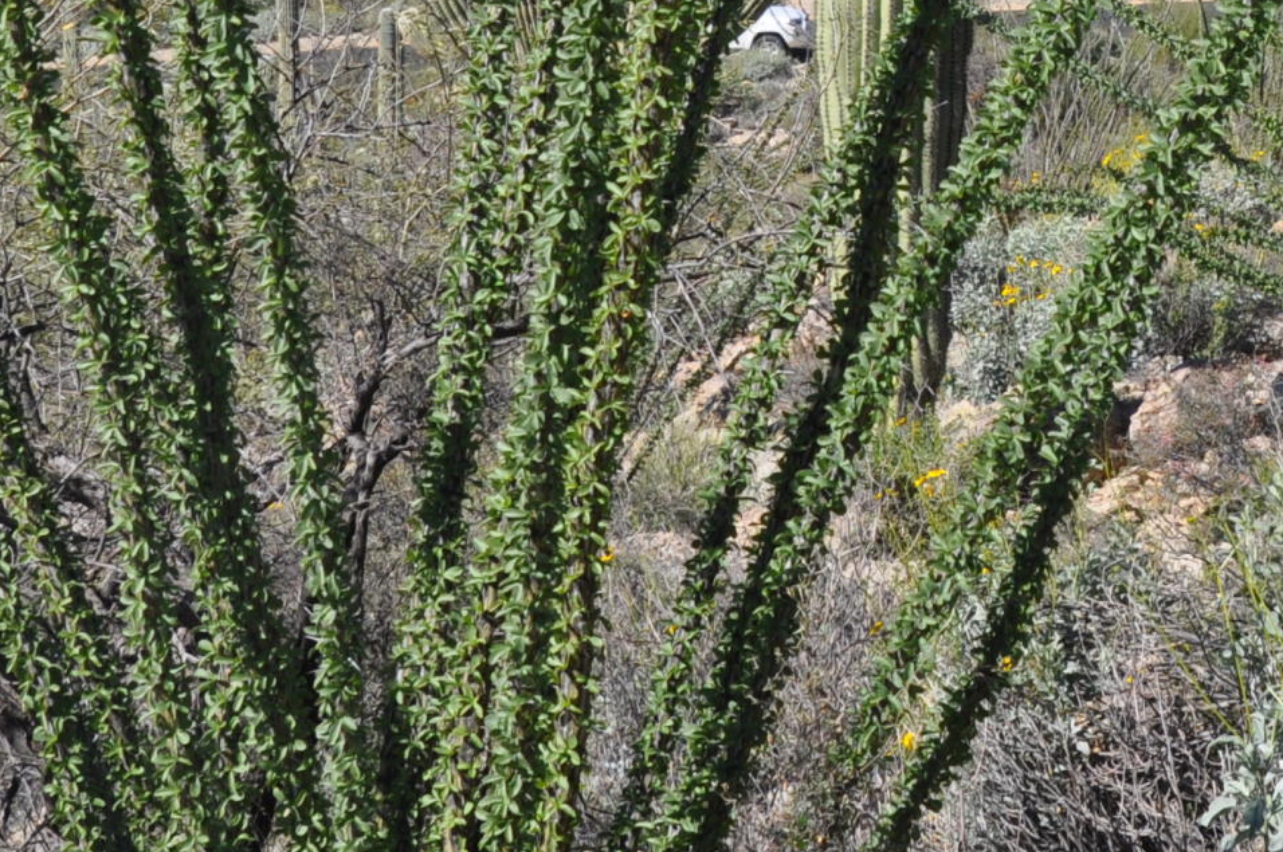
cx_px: 1245
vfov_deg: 11.6
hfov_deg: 17.7
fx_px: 4022
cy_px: -439
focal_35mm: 113
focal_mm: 24
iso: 200
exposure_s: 1/400
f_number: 10
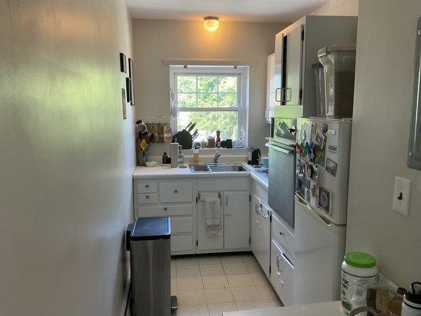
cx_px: 210
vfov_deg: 49.7
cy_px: 158
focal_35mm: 28
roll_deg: +0.8
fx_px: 341
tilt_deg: -8.9
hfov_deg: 63.4
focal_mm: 3
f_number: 1.8
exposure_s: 1/60
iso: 125
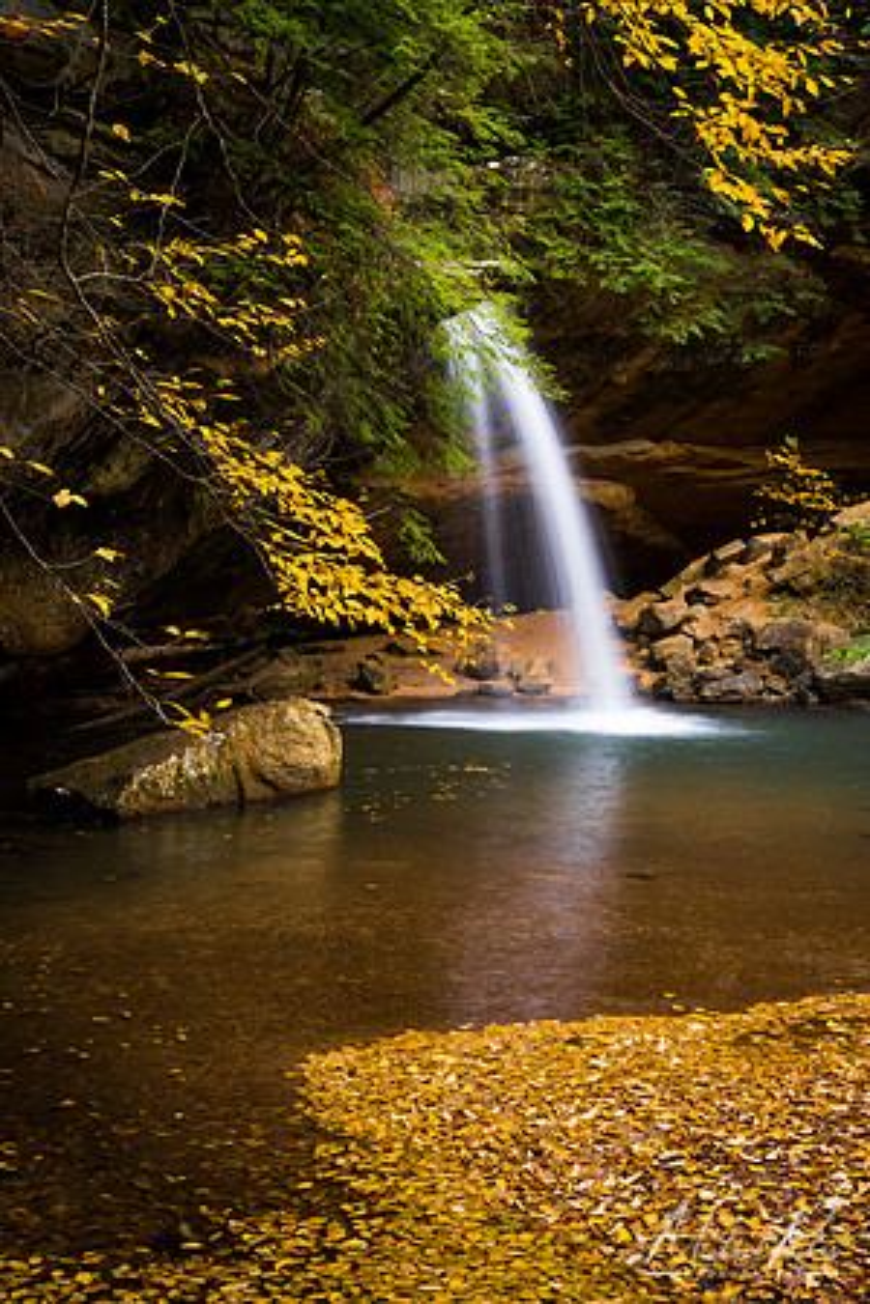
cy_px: 652
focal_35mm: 50
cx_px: 435
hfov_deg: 27.0
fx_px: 1812
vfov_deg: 39.6
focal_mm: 50
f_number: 13
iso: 64
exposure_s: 1
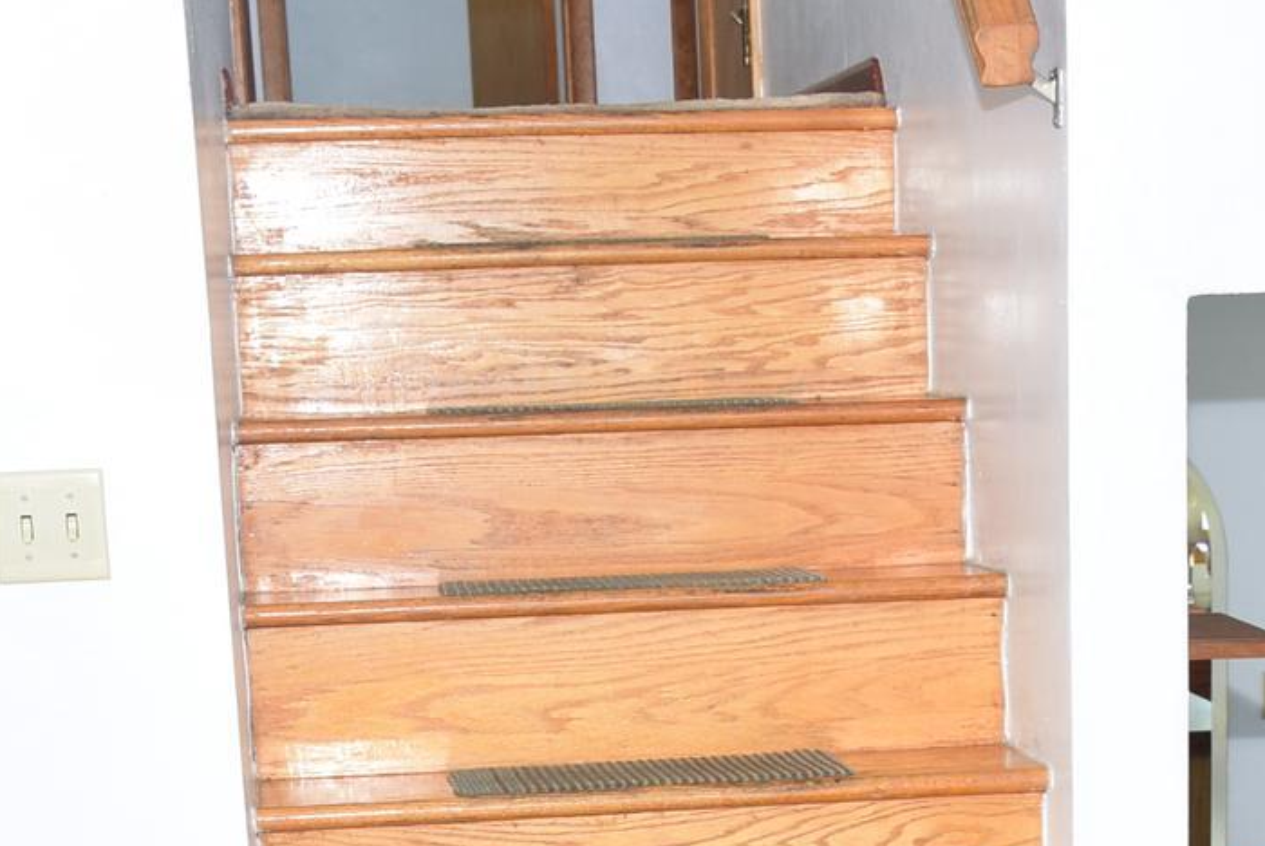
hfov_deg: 25.6
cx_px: 747
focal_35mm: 79
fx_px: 2778
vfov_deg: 16.2
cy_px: 1173
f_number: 5
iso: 250
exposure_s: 1/100
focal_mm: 18
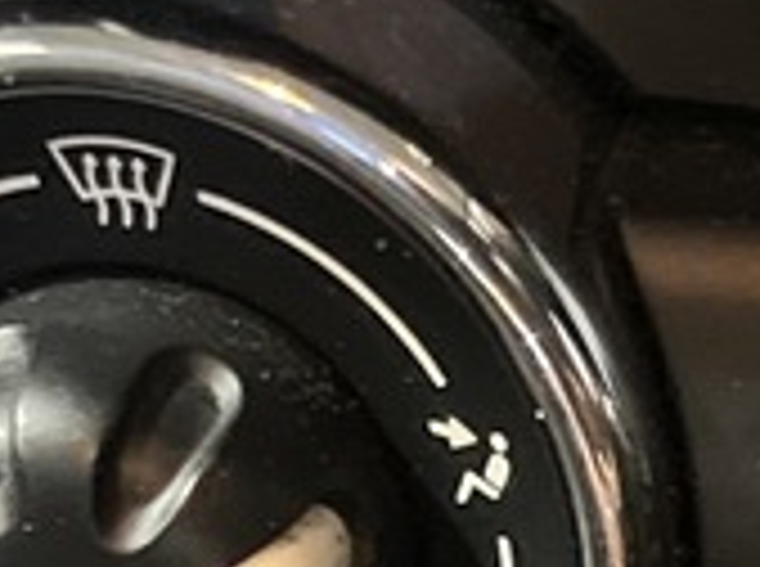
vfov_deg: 8.9
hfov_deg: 12.5
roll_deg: +2.3
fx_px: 3462
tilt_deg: -36.1
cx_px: 562
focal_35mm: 158
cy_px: 1089
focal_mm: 5.1
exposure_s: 1/100
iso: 8000
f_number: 1.6
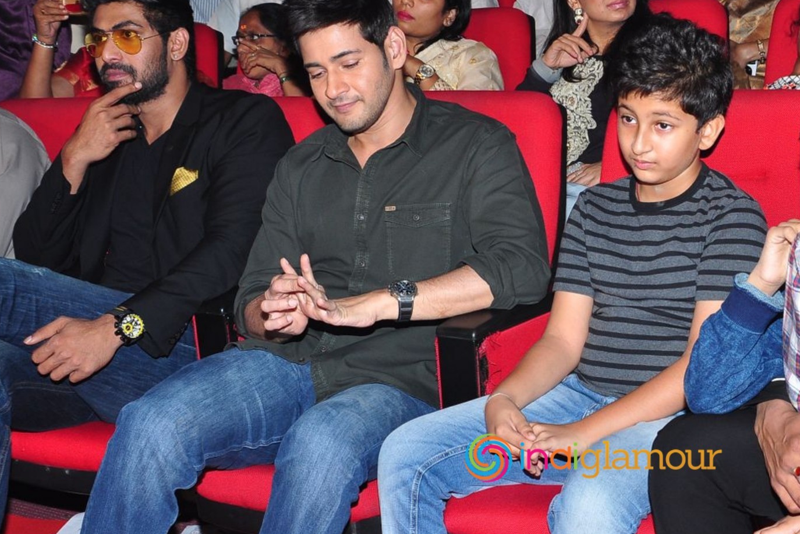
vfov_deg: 21.2
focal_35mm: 64
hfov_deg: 30.9
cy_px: 284
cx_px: 593
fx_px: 1422
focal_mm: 26
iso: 400
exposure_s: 1/125
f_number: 8
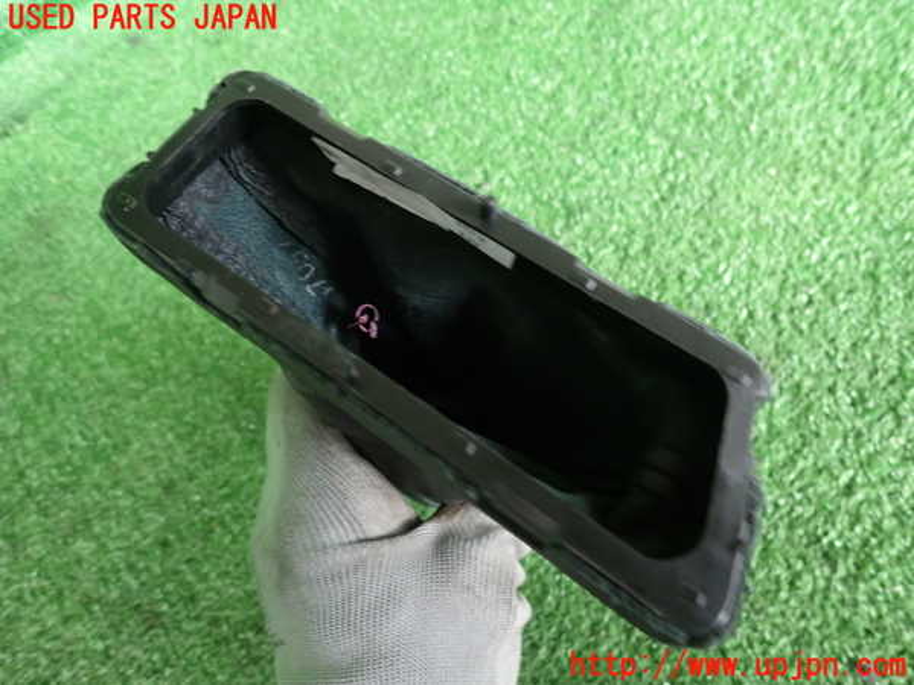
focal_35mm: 25
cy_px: 342
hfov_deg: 69.4
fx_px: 660
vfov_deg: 54.9
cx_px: 457
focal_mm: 4.5
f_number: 2
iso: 250
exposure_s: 1/30
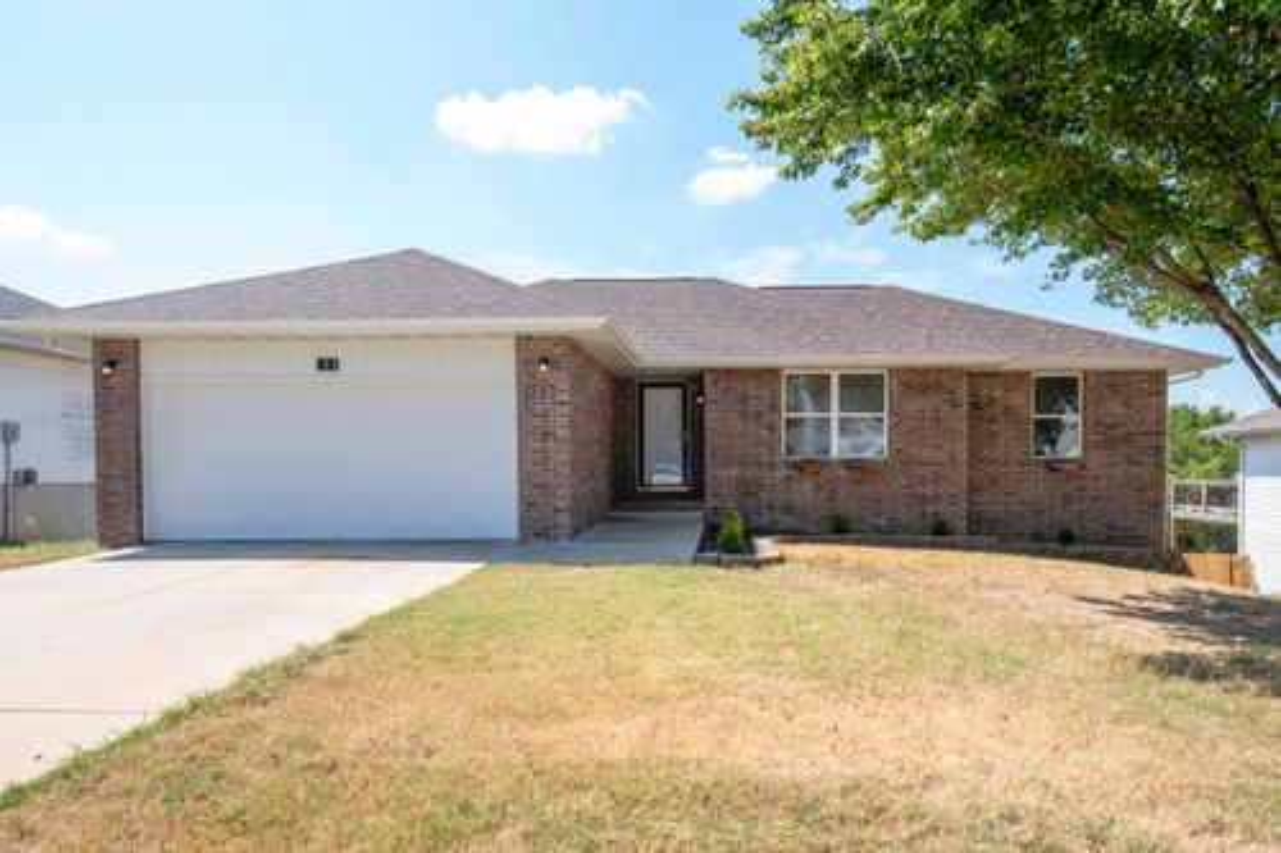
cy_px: 426
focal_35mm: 22
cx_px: 640
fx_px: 783
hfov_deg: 78.6
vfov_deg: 57.2
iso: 250
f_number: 5.6
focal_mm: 22
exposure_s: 1/400
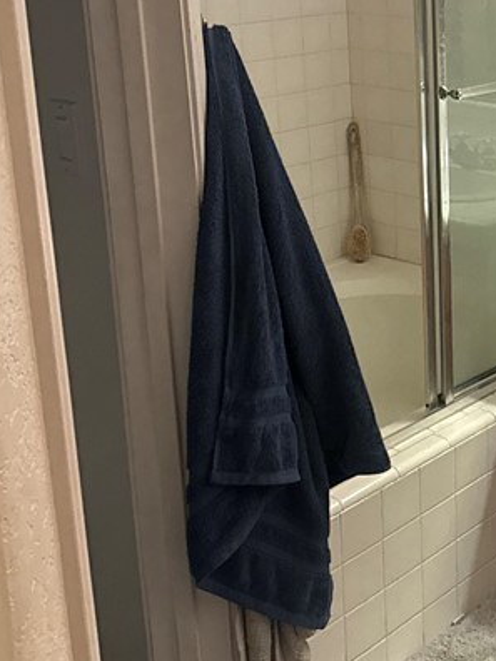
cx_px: 559
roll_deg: -0.4
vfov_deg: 30.8
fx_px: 1185
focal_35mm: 62
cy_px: 184
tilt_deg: -12.9
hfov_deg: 22.2
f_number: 1.78
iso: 400
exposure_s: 1/60
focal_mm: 6.76
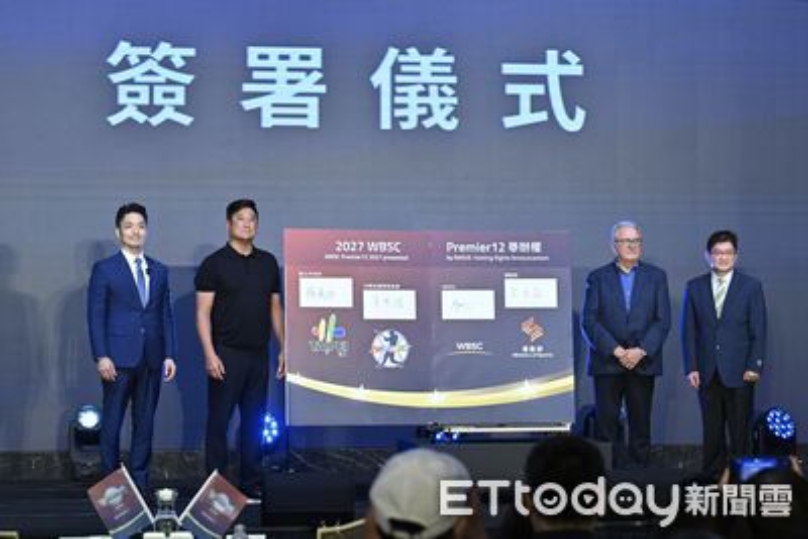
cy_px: 270
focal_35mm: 94
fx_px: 2110
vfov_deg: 14.6
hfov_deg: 21.7
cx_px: 404
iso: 2500
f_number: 5.6
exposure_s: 1/320
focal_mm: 94
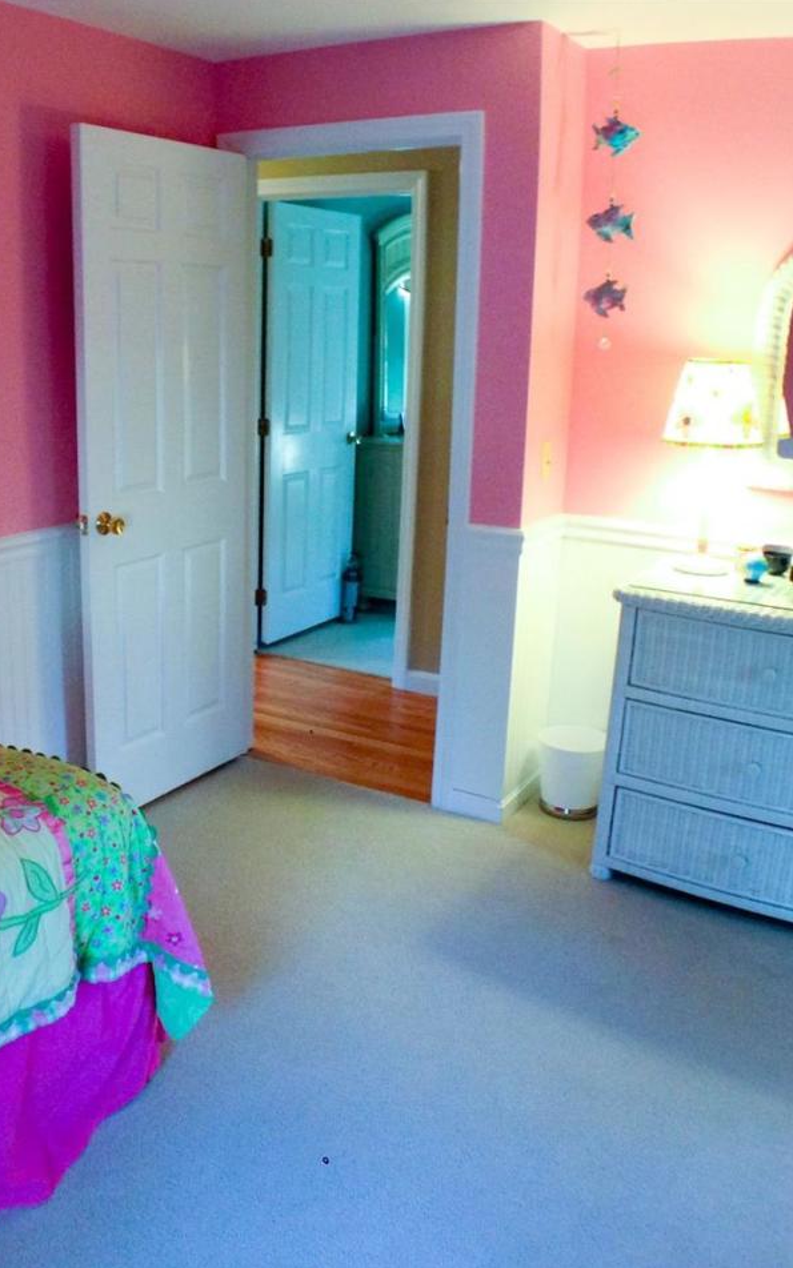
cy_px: 633
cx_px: 240
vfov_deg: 42.6
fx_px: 1625
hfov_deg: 27.2
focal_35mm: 47
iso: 160
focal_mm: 4.12
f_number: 2.4
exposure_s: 1/20
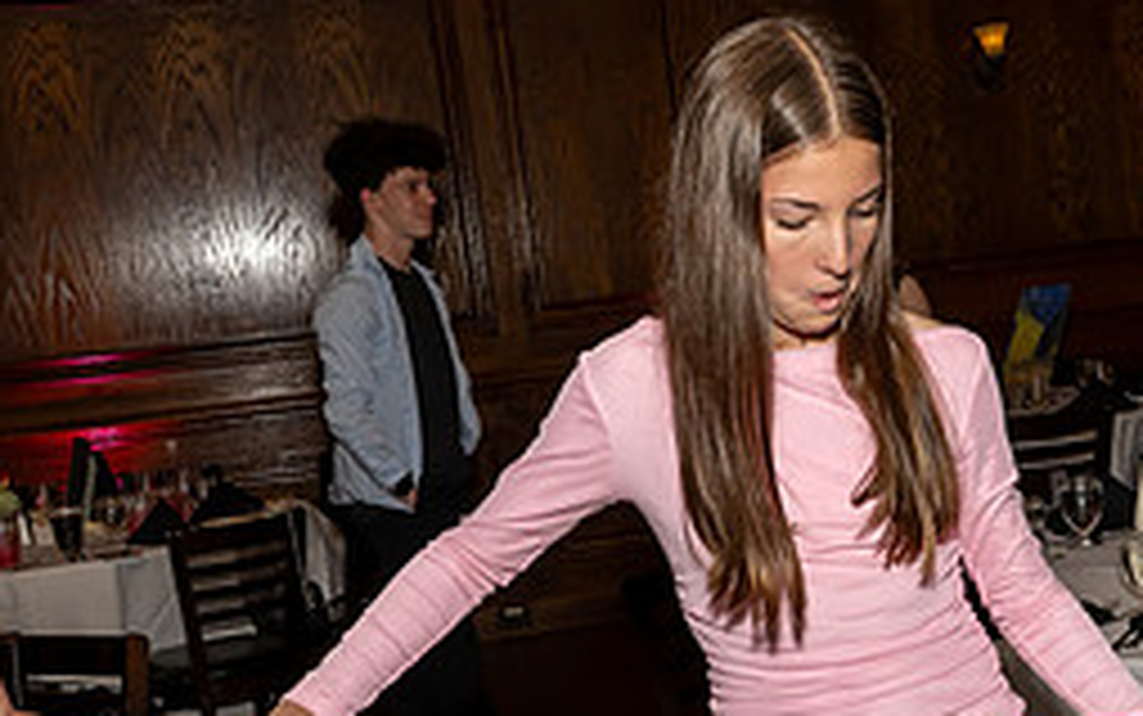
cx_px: 840
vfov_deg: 20.0
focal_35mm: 64
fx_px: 1995
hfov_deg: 31.5
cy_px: 638
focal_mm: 27
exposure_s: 1/250
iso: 500
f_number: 8
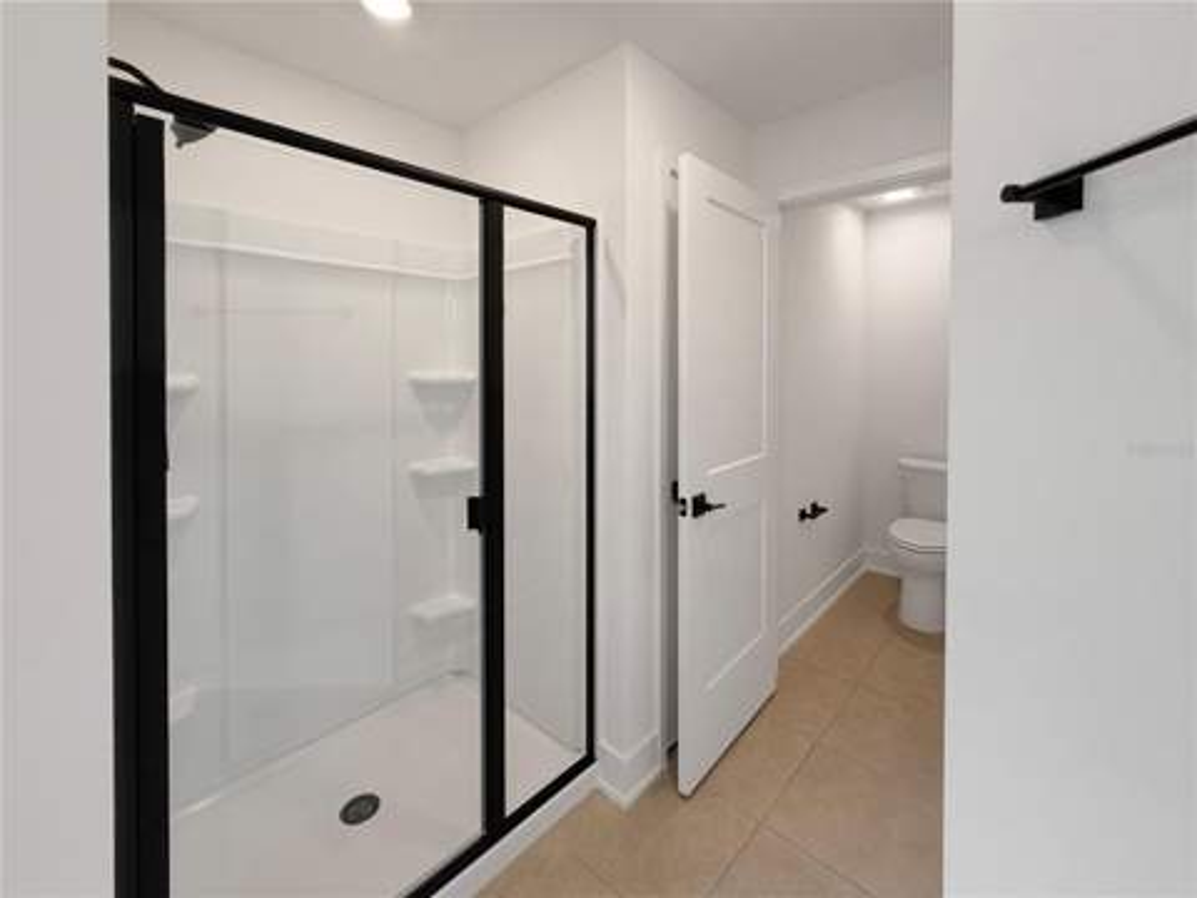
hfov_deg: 102.1
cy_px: 449
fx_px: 484
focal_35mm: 14
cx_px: 598
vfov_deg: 85.7
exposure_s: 1/120
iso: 125
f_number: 2.2
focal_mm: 2.22
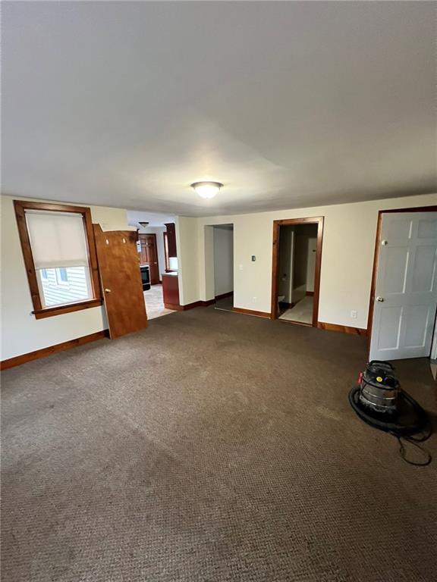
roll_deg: +1.5
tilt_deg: -7.6
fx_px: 219
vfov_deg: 106.2
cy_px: 291
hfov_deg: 89.9
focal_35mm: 13
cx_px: 218
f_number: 1.8
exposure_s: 1/60
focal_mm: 1.57
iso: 640
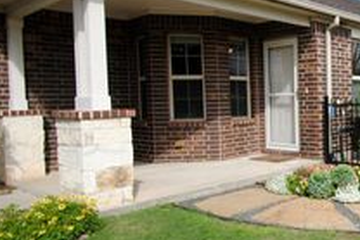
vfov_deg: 36.9
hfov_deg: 43.3
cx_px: 381
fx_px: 360
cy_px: 111
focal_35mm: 36
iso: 100
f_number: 4
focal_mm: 10
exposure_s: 1/800
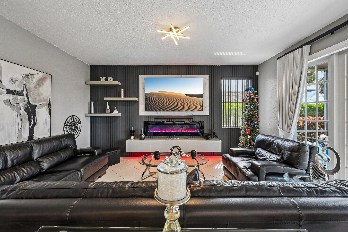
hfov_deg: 104.3
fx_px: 135
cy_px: 116
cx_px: 174
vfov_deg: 81.2
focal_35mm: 14
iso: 2500
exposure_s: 1/25
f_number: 8
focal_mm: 14
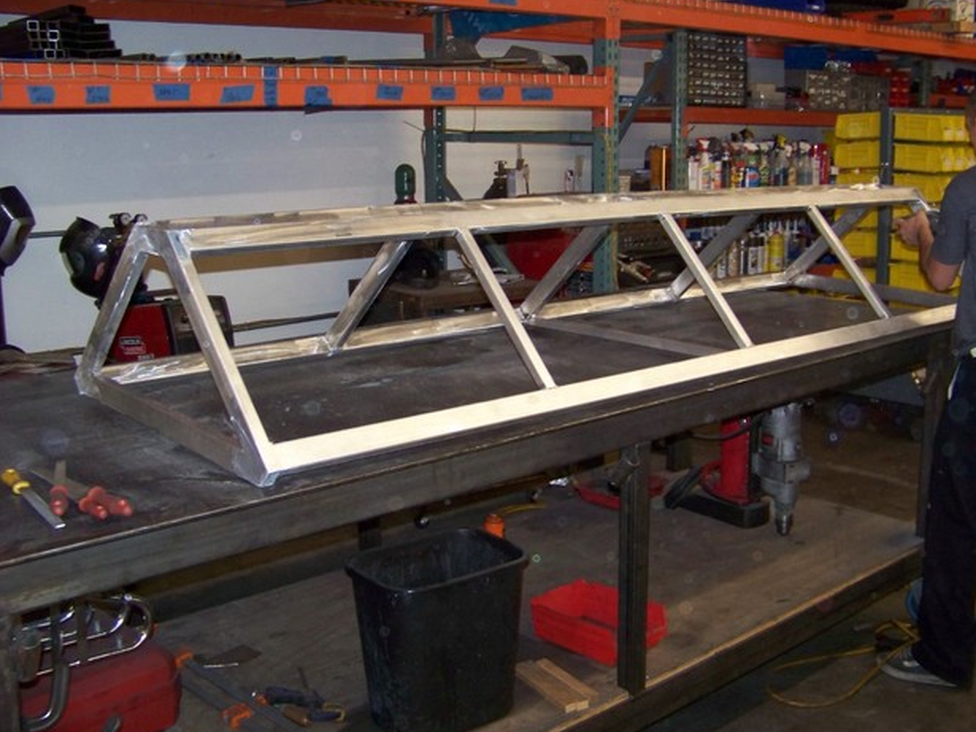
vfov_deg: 35.1
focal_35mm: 41
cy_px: 347
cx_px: 552
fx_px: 1156
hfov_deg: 45.7
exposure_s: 1/30
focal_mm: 5.85
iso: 200
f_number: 2.8
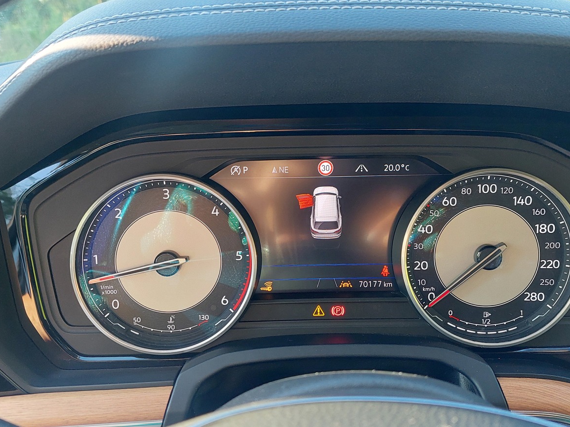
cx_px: 308
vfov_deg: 42.9
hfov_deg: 55.3
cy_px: 230
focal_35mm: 33
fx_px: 543
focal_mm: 5.23
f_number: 1.8
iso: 100
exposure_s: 1/60
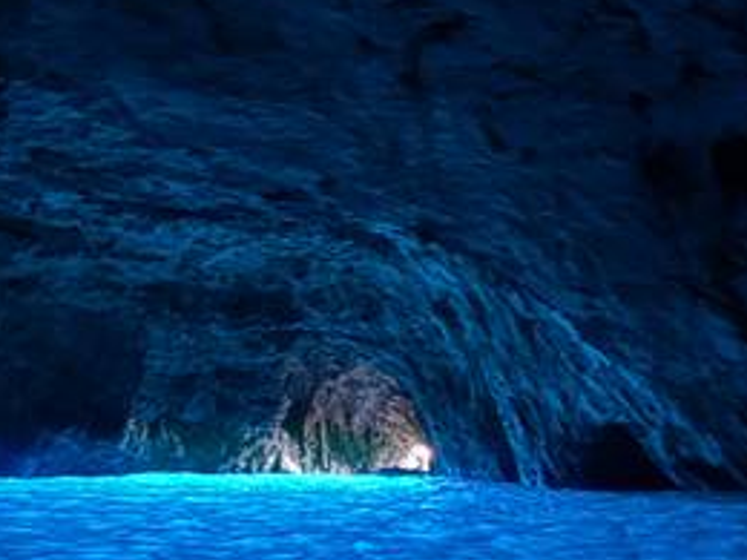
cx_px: 422
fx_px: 1554
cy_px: 554
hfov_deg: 27.0
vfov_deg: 19.9
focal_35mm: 72
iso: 800
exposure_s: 1/9
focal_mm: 5.96
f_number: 1.6
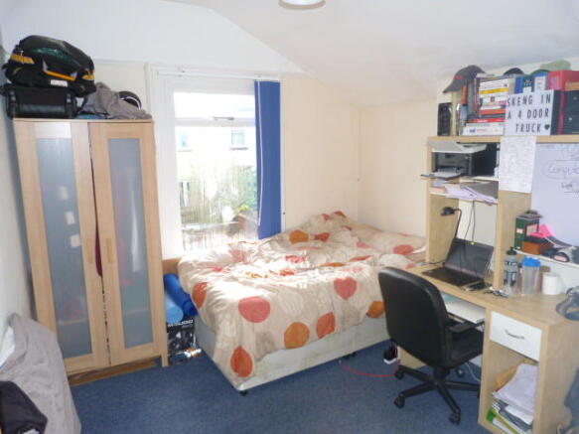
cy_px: 217
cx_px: 290
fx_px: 418
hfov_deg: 69.4
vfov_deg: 54.9
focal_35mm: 25
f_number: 2.8
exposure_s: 1/60
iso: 125
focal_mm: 4.5
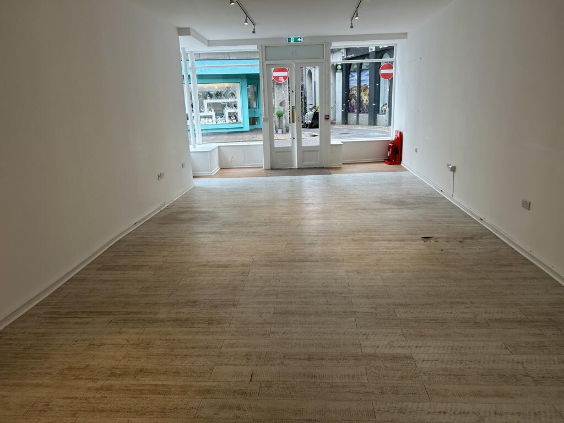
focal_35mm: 26
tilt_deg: -15.7
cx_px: 282
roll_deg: +1.7
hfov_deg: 67.3
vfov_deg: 53.1
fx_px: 424
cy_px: 212
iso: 32
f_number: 1.5
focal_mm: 5.7
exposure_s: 1/106
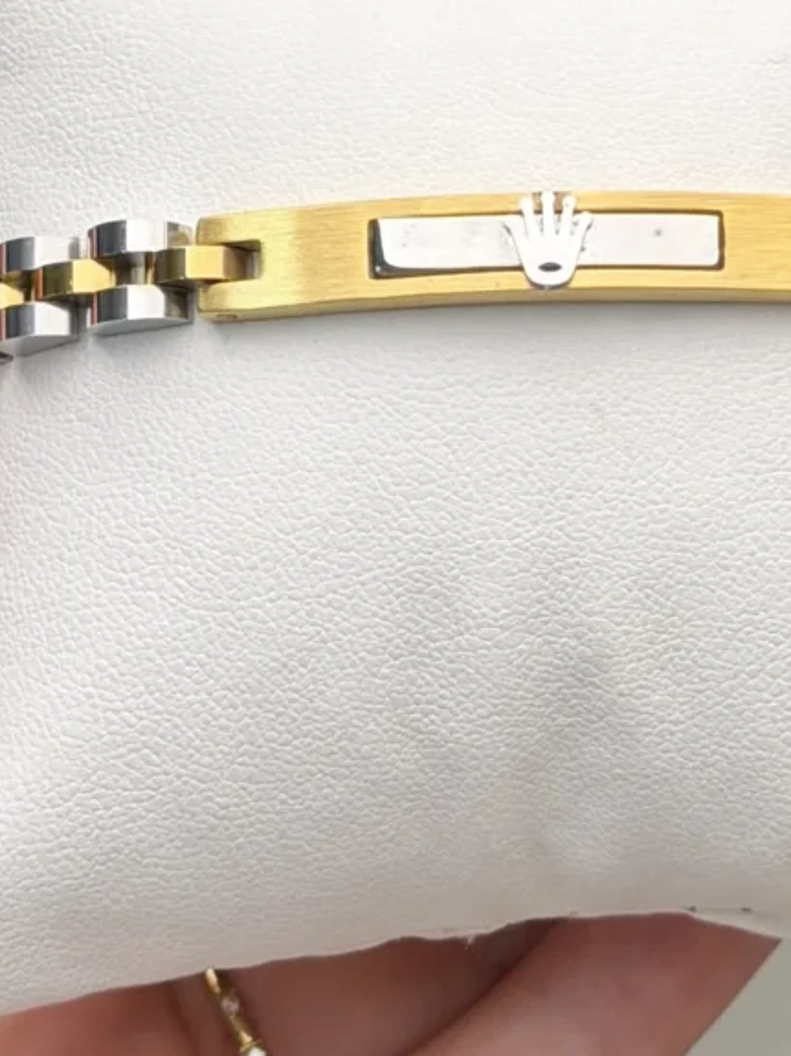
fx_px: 2713
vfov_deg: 21.9
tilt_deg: -74.8
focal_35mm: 89
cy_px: 320
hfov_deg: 16.5
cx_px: 545
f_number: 1.78
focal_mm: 6.76
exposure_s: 1/987
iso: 80
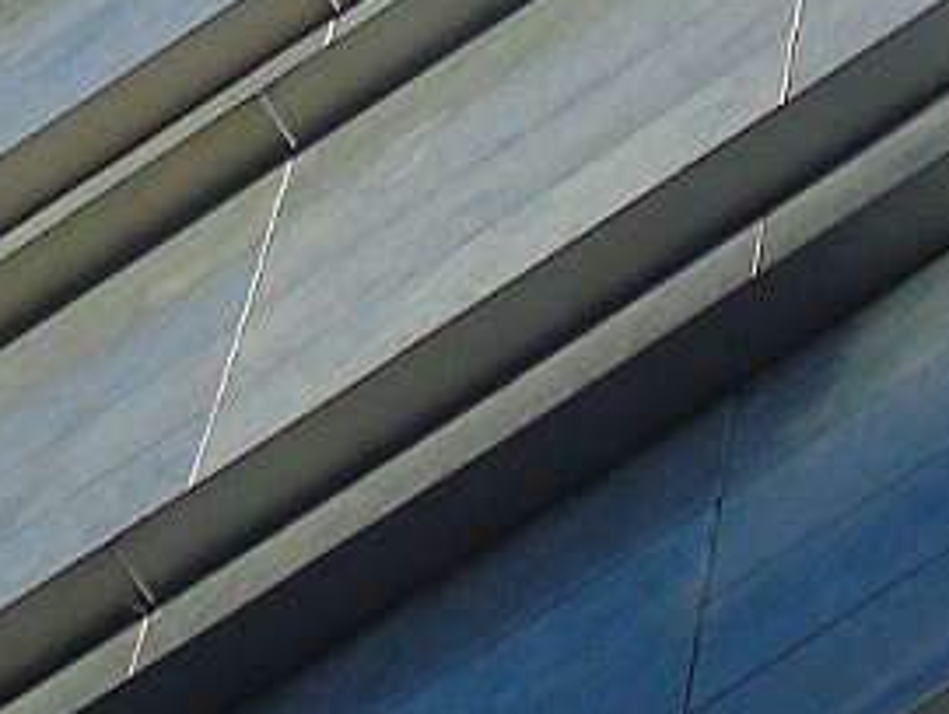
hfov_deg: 3.6
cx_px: 805
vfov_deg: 2.7
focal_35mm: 554
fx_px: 15208
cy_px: -1295
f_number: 4.3
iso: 80
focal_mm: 17
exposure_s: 1/200
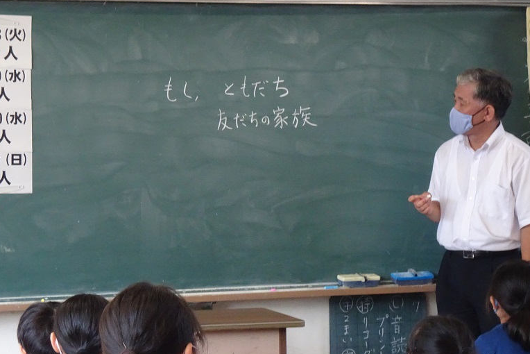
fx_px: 1767
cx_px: 247
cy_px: 202
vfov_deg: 11.4
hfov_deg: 17.1
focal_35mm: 120
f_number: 5
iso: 640
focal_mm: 15.45
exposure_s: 1/100
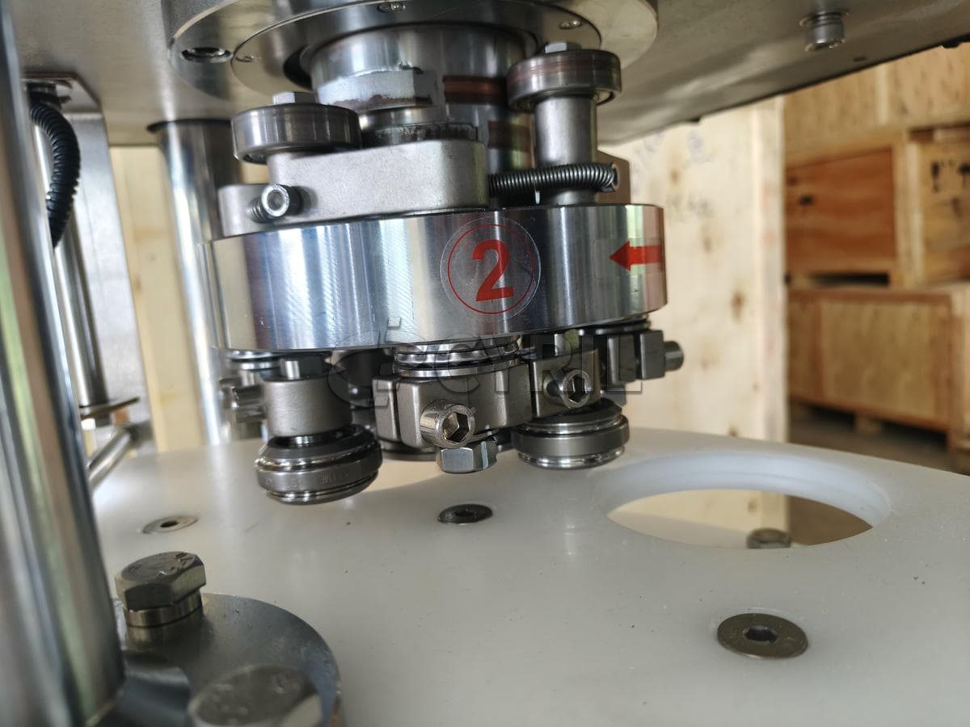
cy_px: 364
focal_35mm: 23
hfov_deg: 73.9
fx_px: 644
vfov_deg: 58.9
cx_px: 485
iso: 320
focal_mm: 5.56
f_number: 1.88
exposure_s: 1/50
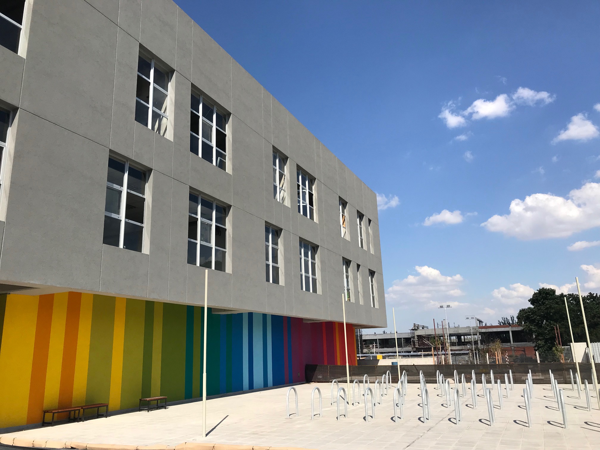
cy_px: 225
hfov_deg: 63.4
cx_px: 300
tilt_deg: +14.7
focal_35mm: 28
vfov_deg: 49.7
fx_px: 485
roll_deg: +1.7
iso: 20
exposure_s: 1/3690
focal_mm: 3.99
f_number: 1.8
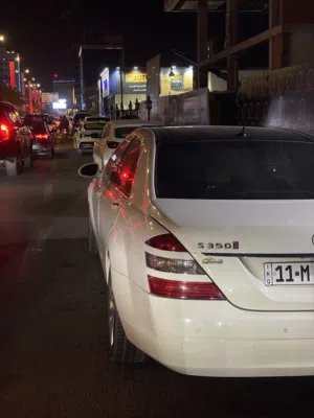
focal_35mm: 52
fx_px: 629
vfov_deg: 36.8
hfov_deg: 28.0
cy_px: 209
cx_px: 157
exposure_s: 1/33
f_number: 2
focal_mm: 6
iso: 125
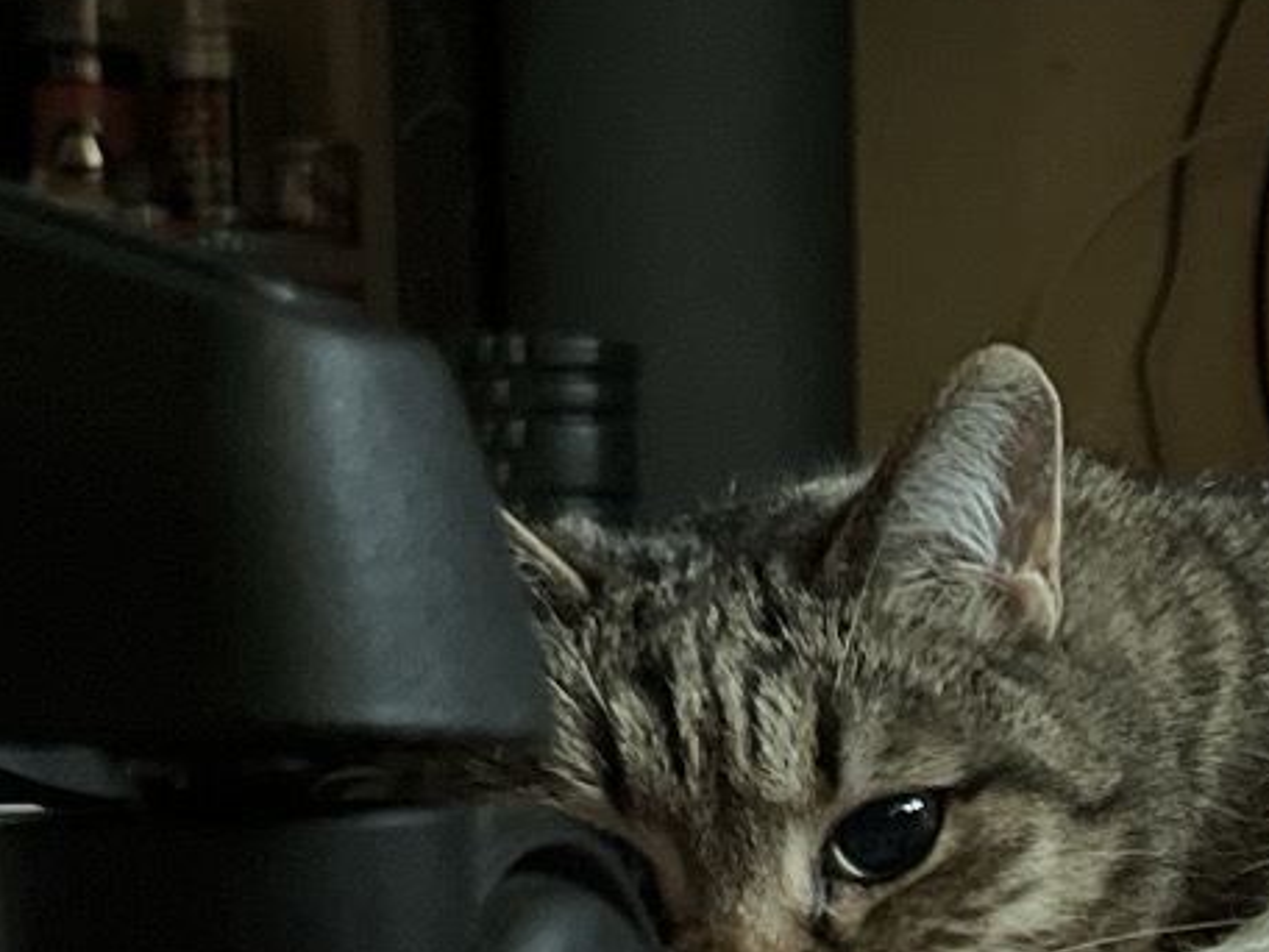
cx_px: 1155
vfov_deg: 12.3
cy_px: 1470
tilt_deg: -8.5
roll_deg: +0.6
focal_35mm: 114
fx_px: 4179
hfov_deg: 17.0
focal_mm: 5.1
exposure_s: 1/15
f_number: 1.6
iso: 2000
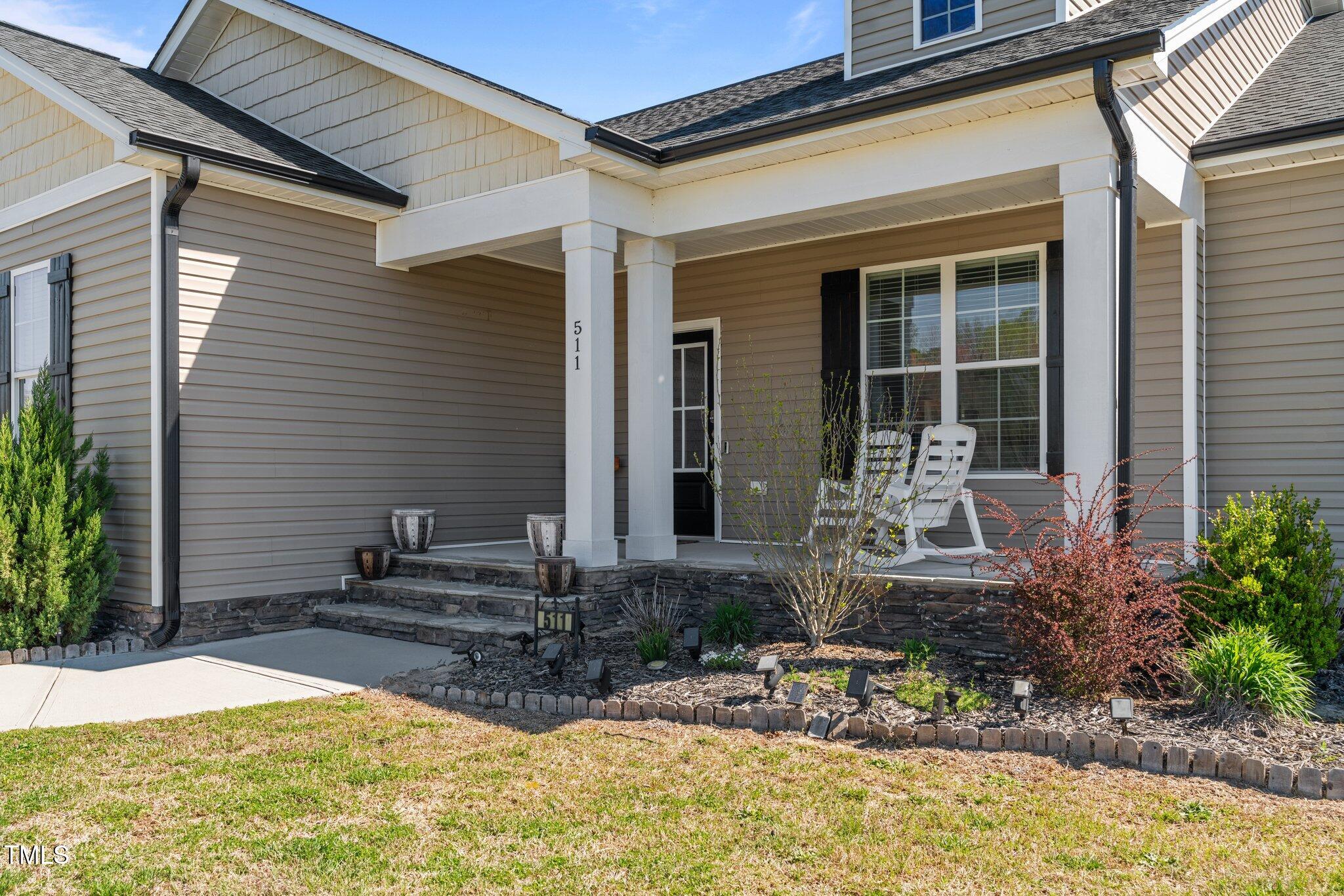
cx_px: 672
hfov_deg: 64.5
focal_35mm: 28
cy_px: 448
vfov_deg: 45.7
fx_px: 1064
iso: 250
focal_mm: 28.5
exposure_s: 1/250
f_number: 8
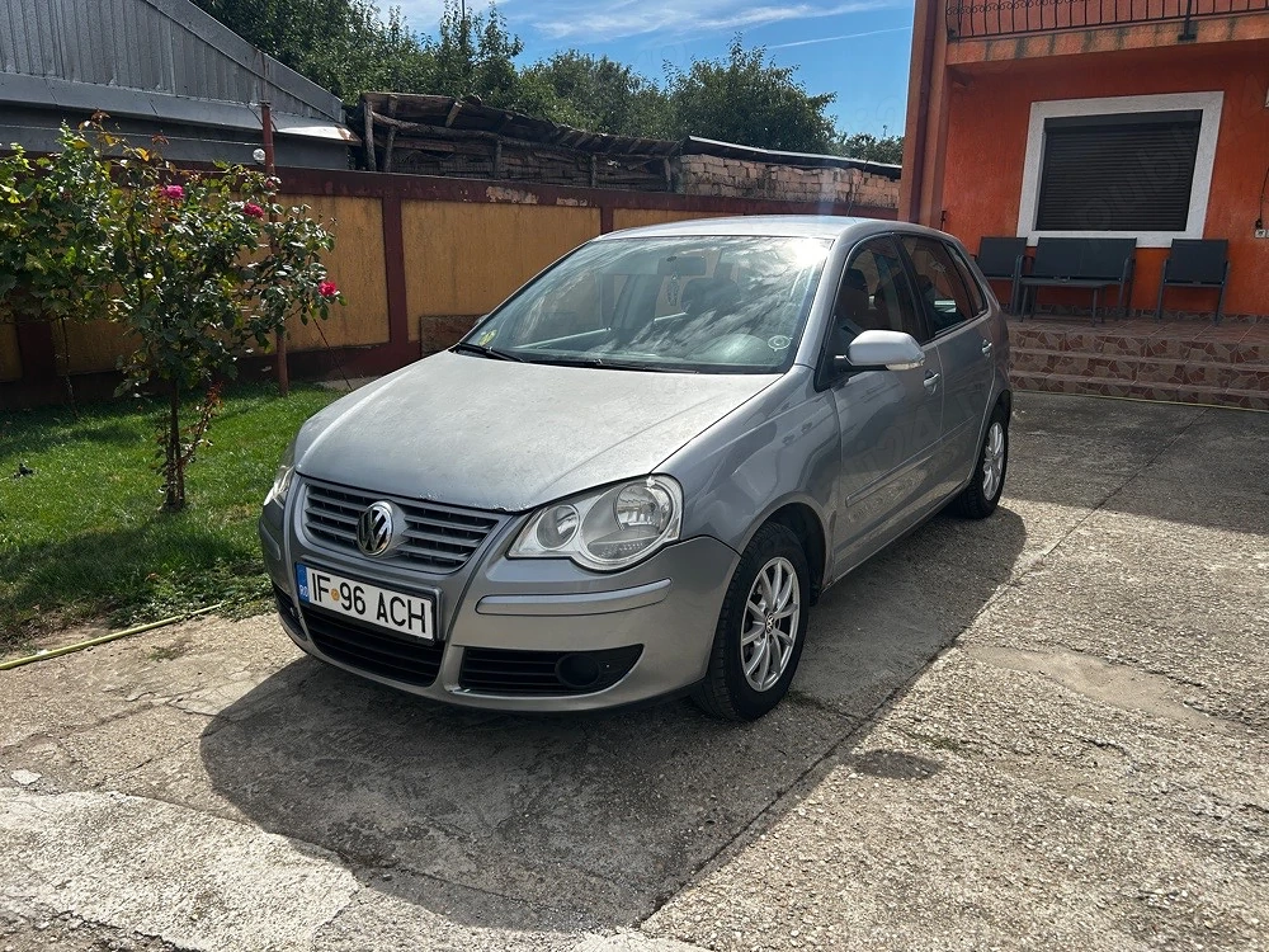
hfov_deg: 67.3
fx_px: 953
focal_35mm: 26
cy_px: 476
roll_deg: +0.1
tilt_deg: -15.8
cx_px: 634
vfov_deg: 53.1
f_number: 1.5
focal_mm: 5.7
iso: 50
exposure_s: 1/5076
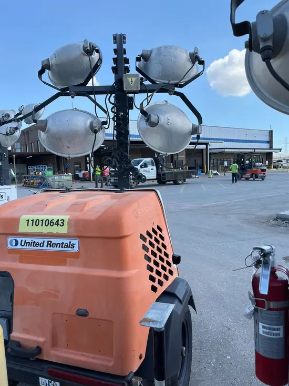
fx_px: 289
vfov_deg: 67.3
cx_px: 144
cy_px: 193
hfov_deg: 53.1
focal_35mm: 26
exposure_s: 1/1923
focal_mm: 5.1
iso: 50
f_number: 1.6
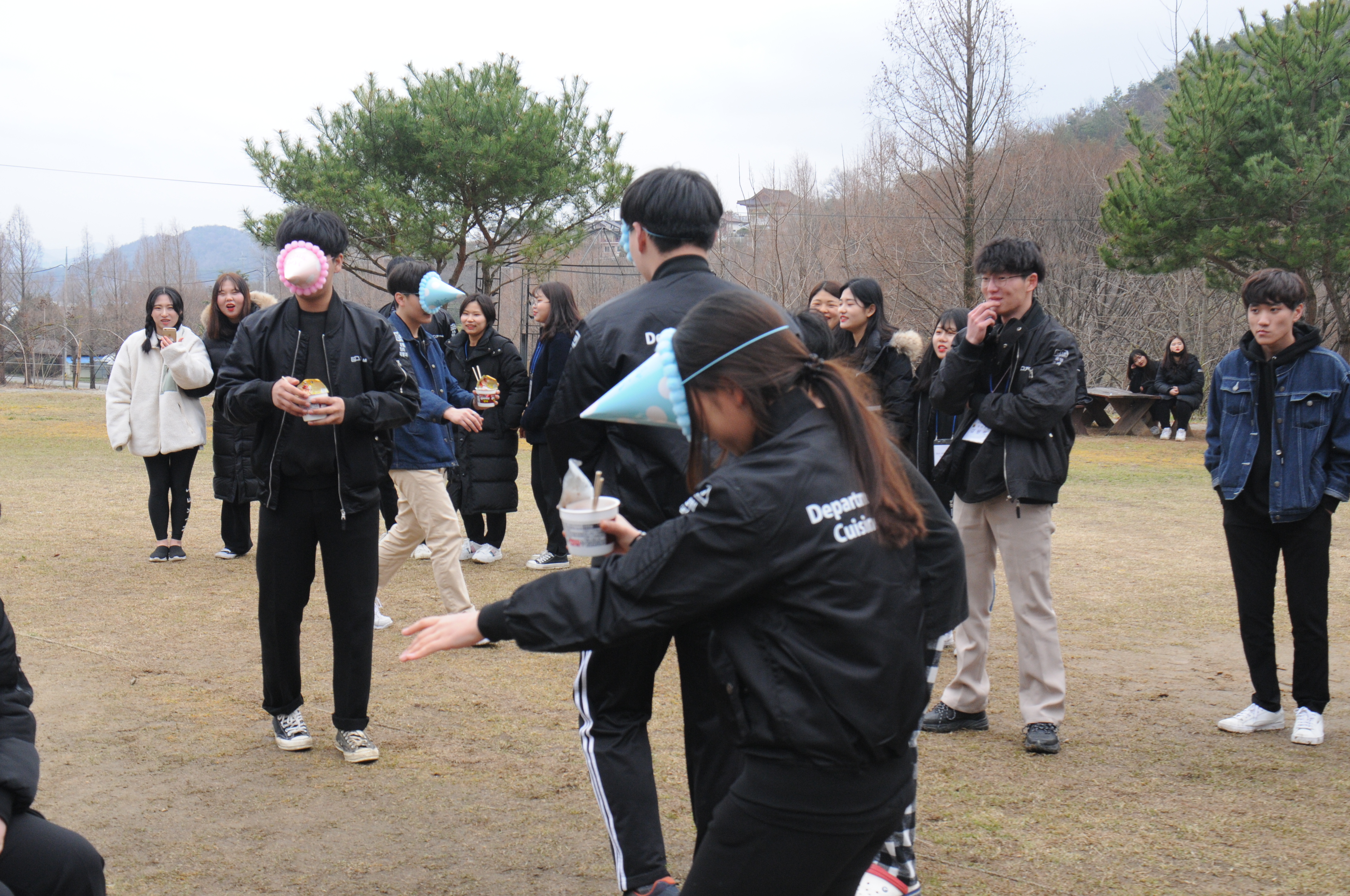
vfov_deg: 31.8
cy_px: 448
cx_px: 675
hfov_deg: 46.4
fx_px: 1573
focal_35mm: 42
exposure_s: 1/250
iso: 640
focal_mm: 28
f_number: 6.3
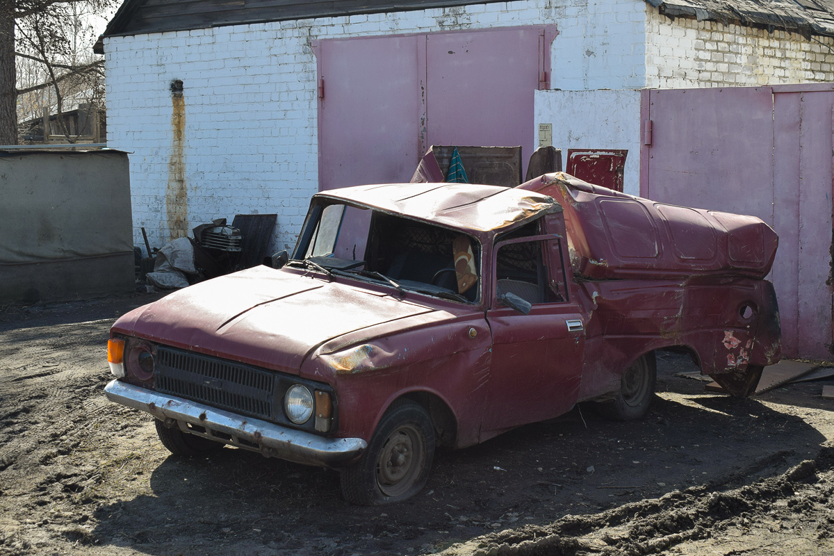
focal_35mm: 48
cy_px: 278
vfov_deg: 28.1
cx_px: 417
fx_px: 1112
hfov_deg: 41.1
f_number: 6.3
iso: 200
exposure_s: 1/400
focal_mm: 32
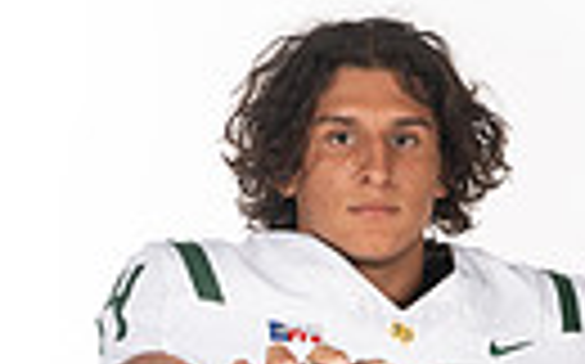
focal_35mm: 184
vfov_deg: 6.7
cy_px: 899
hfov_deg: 11.4
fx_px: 2931
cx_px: 410
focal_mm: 52
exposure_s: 1/400
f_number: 8
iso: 640
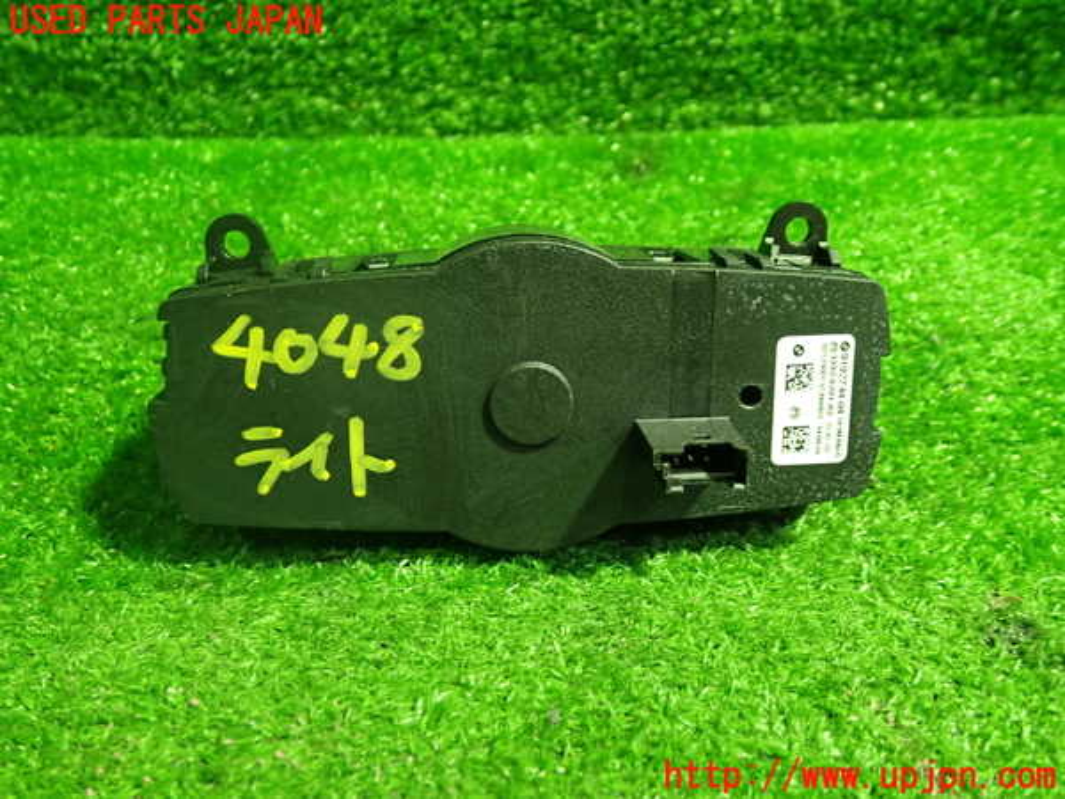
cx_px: 532
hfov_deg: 60.0
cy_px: 400
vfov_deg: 46.8
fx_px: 923
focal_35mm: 30
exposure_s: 1/30
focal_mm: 5.4
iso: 500
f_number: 2.3
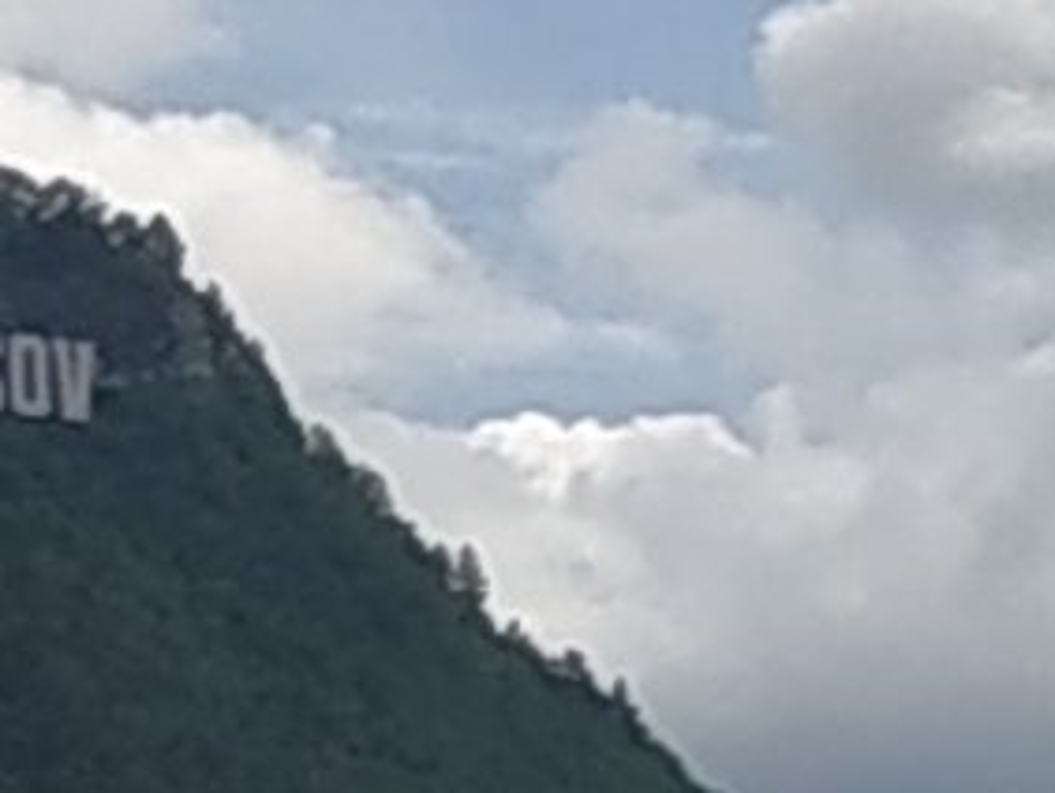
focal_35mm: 85
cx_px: -464
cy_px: 288
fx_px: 2593
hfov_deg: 20.2
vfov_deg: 17.4
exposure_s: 1/3258
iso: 100
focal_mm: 3.94
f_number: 1.9
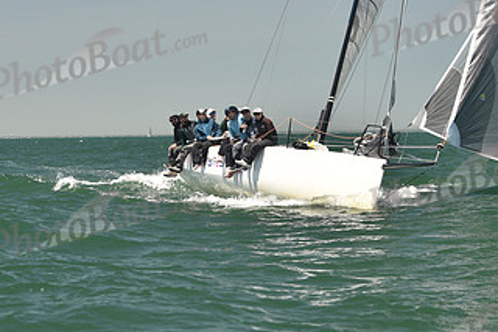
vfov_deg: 10.8
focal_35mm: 127
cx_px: 289
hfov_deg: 16.1
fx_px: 1756
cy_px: 119
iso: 250
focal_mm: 70
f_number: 4
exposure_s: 1/800
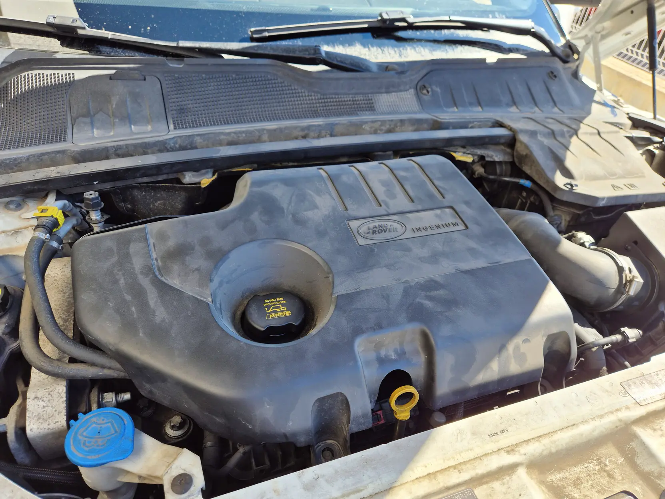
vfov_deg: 58.9
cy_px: 250
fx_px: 442
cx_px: 332
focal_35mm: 23
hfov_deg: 73.9
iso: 25
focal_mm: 5.4
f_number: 1.8
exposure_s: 1/742
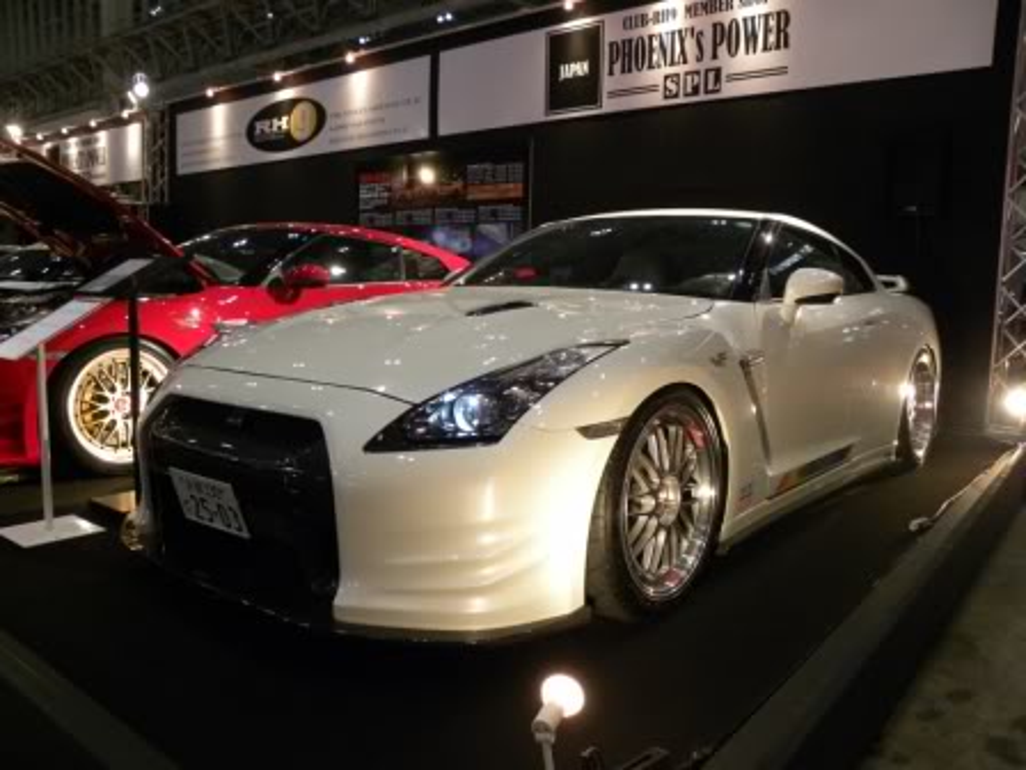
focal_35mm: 29
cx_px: 513
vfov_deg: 48.2
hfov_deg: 61.7
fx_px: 860
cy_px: 385
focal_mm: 5.2
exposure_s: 1/74
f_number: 2.8
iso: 325
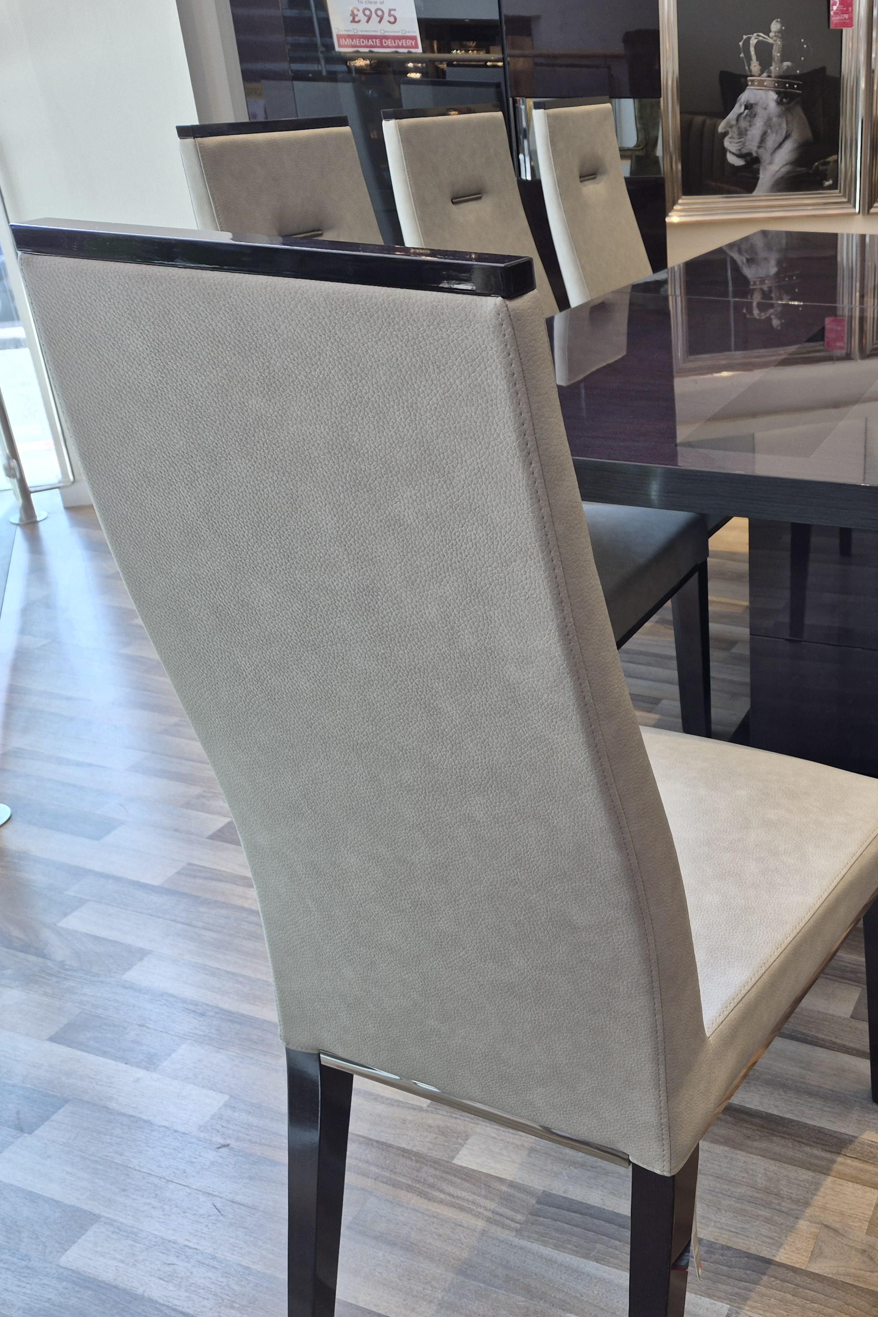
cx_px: 786
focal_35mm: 32
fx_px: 1171
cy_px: 658
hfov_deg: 38.4
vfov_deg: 58.7
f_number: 1.8
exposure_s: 1/180
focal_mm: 5.4
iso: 50
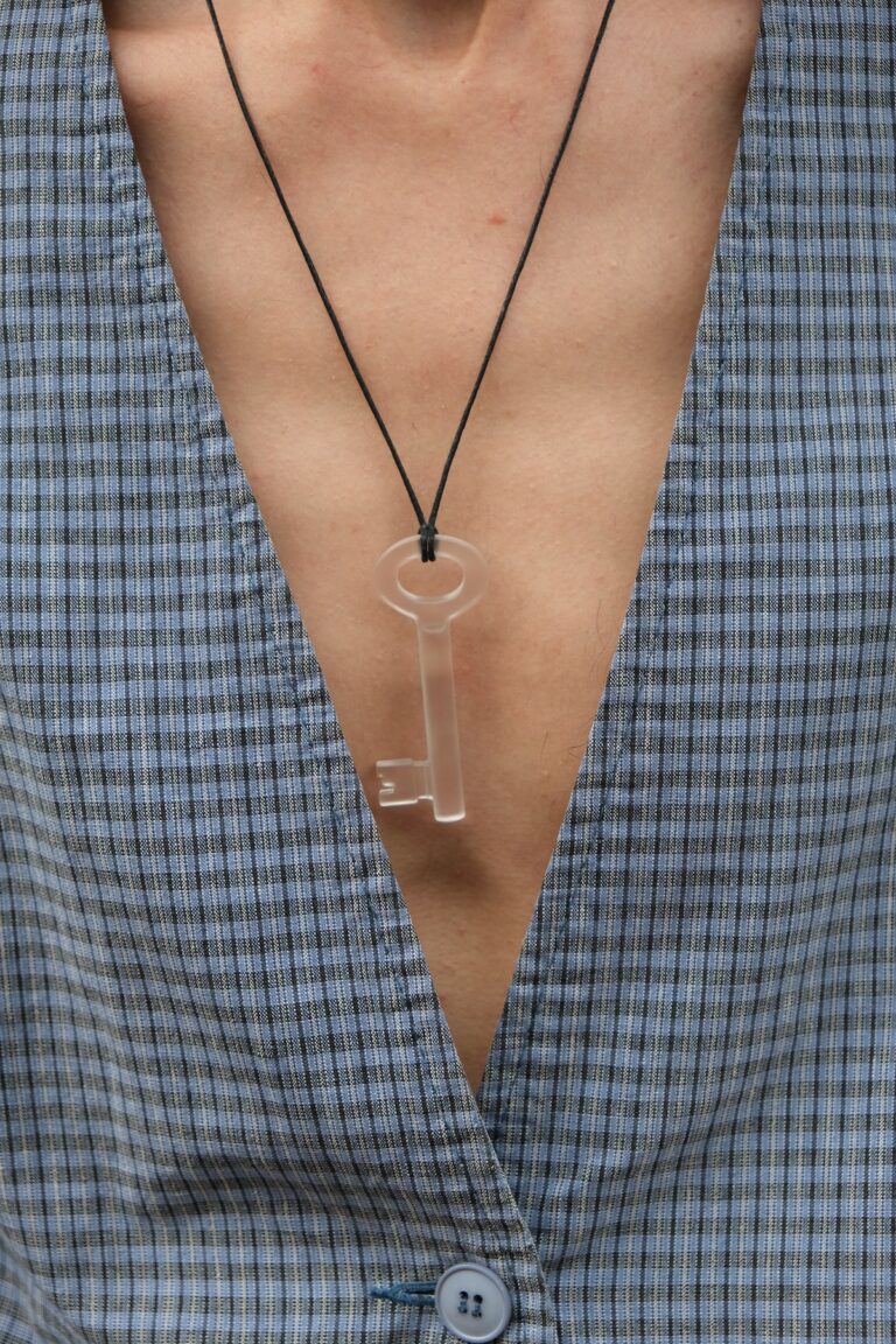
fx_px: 2576
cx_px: 448
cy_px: 672
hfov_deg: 19.7
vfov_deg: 29.2
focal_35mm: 69
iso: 500
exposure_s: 1/180
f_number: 5
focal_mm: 46.3
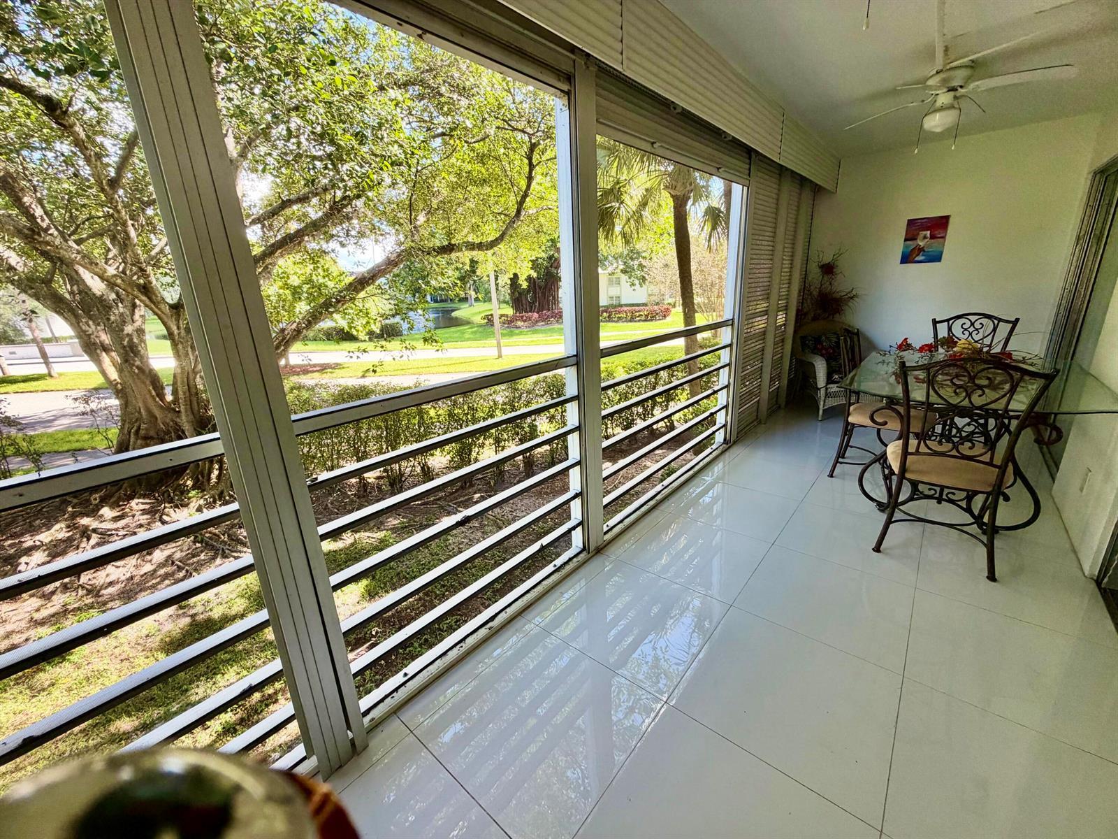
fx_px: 452
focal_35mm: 14
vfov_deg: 85.7
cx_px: 559
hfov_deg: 102.1
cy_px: 420
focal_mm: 2.22
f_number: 2.2
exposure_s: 1/121
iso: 125
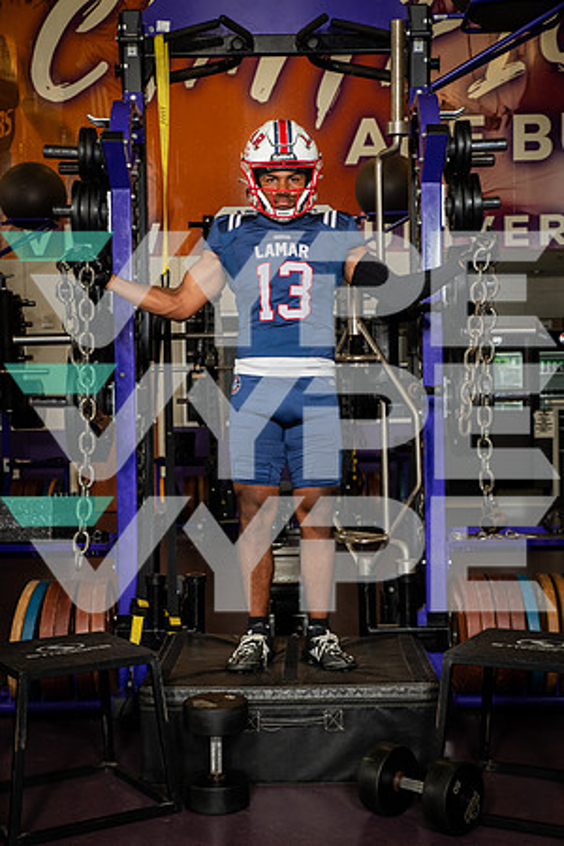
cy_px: 423
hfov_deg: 26.0
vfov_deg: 38.2
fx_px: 1222
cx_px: 282
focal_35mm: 52
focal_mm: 52
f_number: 7.1
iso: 800
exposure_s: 1/250
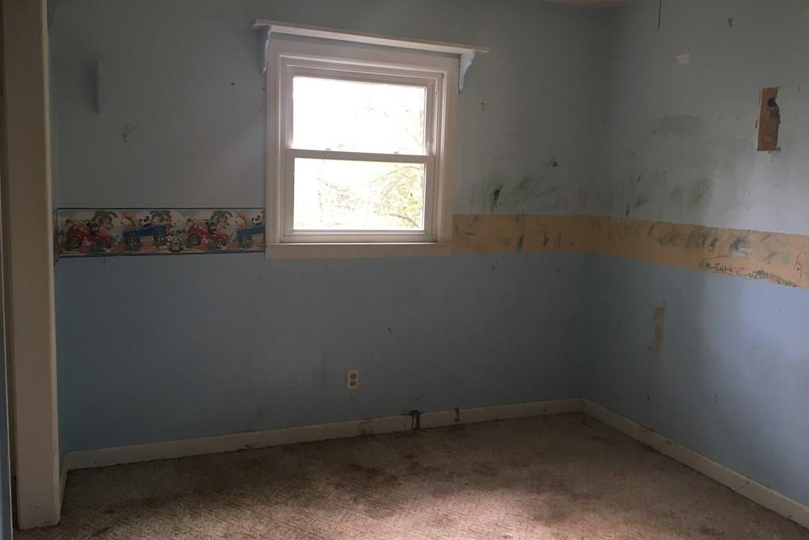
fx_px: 697
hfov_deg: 60.3
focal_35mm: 31
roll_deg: -1.6
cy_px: 268
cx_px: 408
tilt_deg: -6.6
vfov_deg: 42.3
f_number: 2.2
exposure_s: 1/30
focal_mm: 4.15
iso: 50
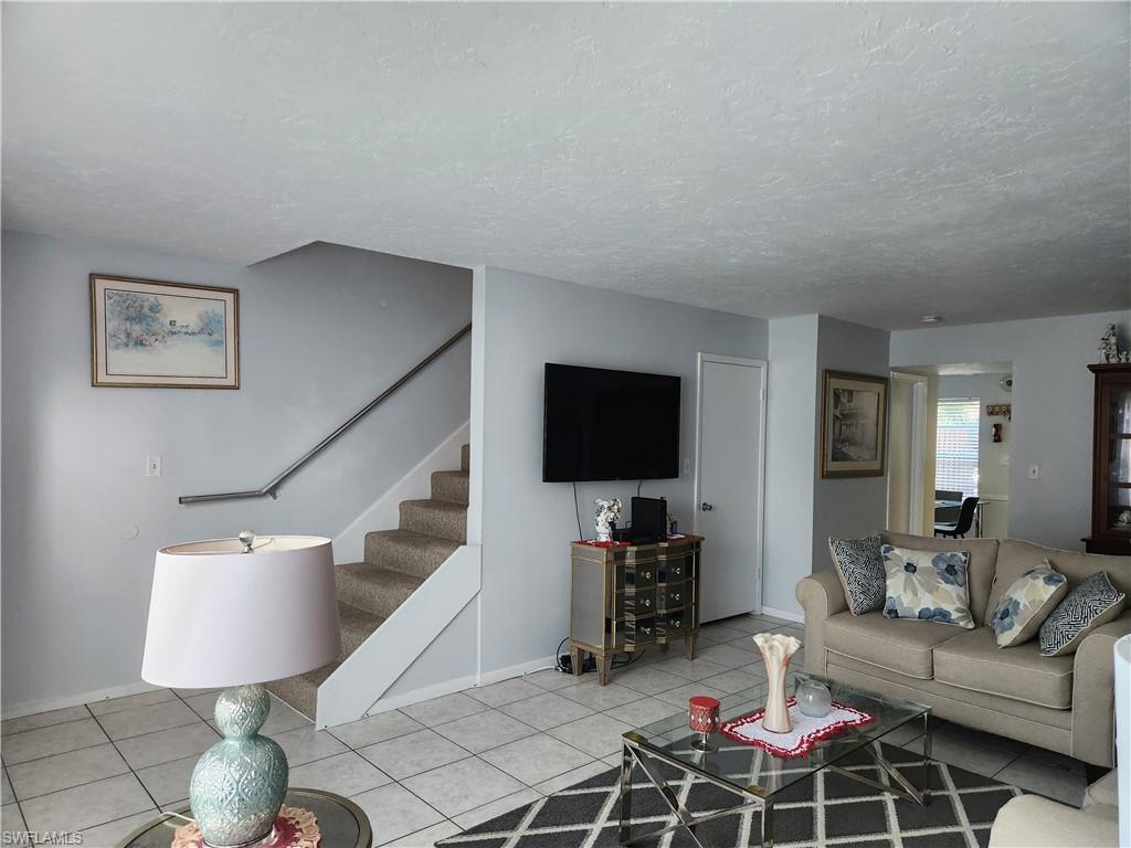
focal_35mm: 23
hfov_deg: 73.9
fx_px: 751
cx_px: 566
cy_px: 424
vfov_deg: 58.9
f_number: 1.8
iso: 200
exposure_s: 1/120
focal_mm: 5.4
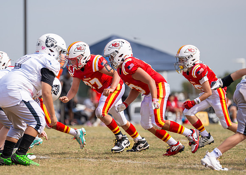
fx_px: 2059
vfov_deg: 4.9
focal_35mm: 295
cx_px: 97
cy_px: 81
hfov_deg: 6.8
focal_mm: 200
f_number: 2.8
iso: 160
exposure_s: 1/4000
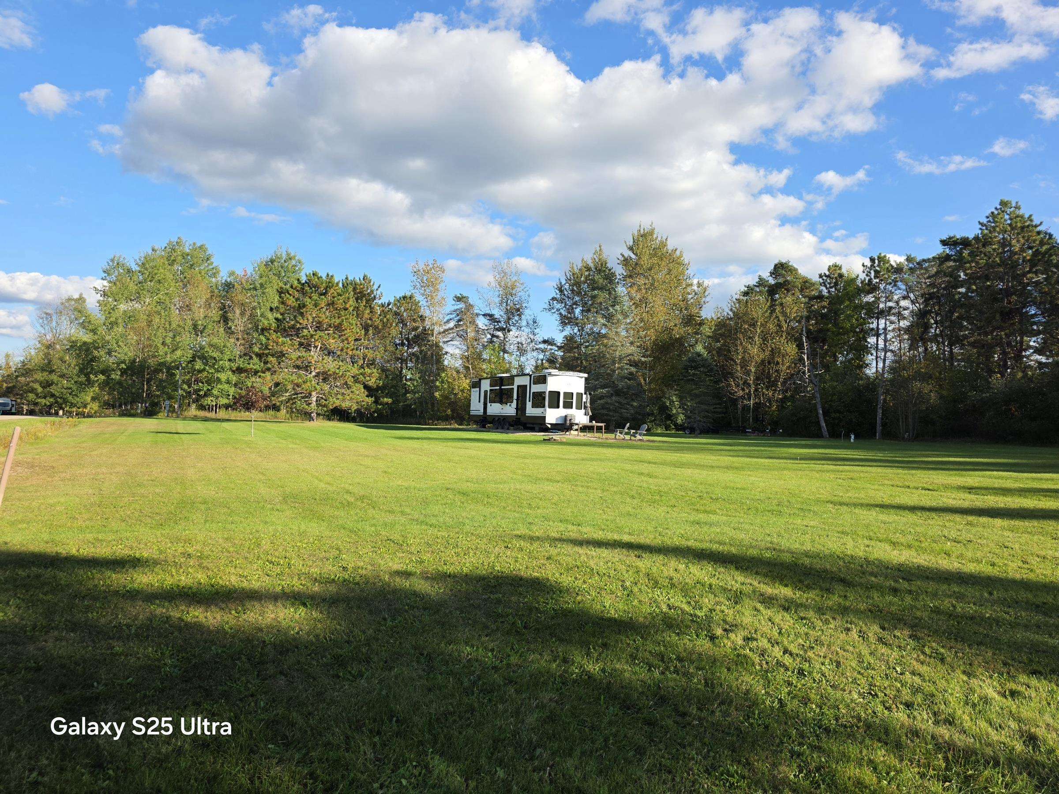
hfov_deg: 73.9
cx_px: 530
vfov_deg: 58.9
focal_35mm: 23
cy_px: 397
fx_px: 704
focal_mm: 6.3
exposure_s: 1/3333
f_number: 1.7
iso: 80
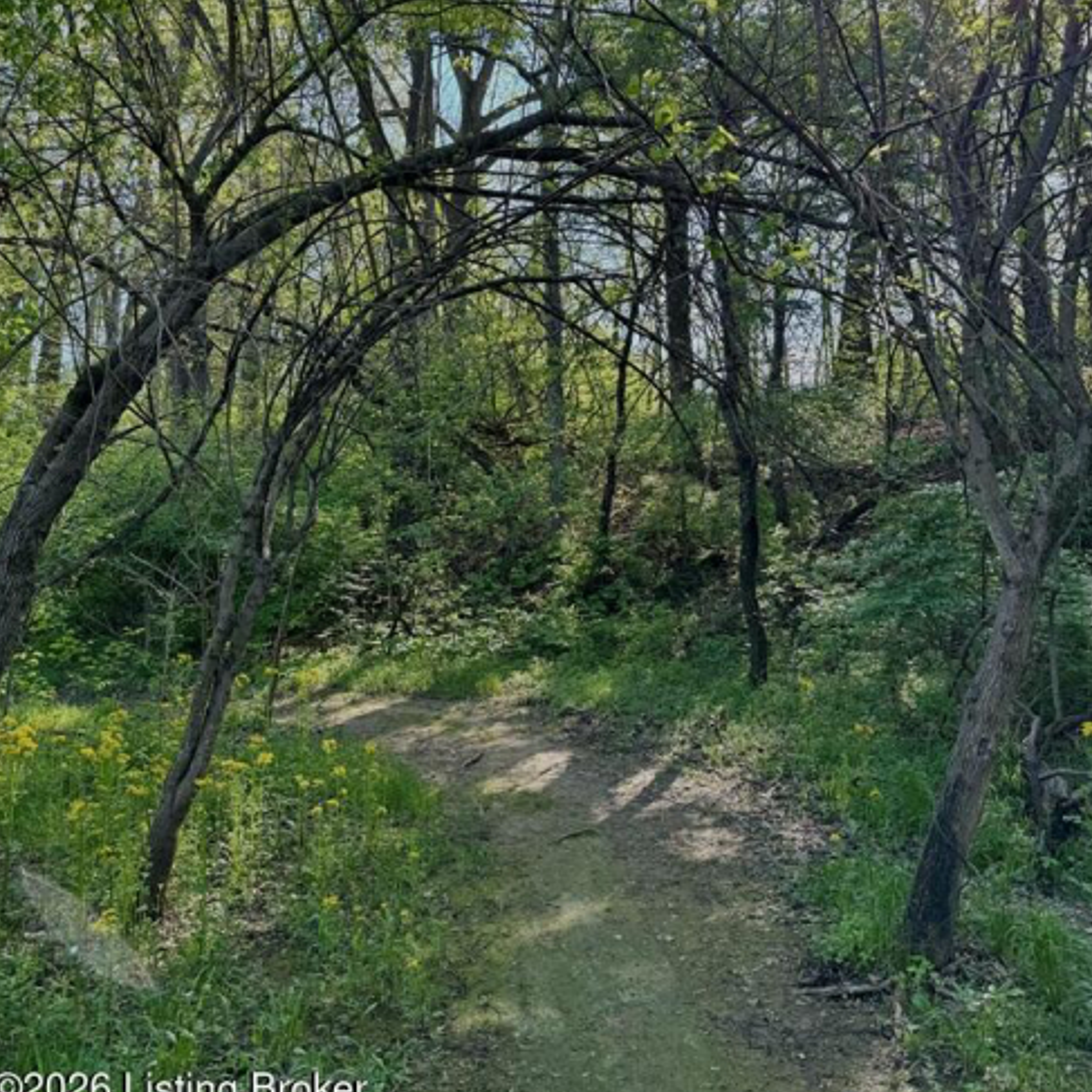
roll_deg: +0.5
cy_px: 408
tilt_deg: +7.5
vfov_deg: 55.0
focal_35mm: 29
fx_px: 1035
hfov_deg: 55.6
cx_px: 543
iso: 80
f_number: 1.78
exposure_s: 1/439
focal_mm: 6.76
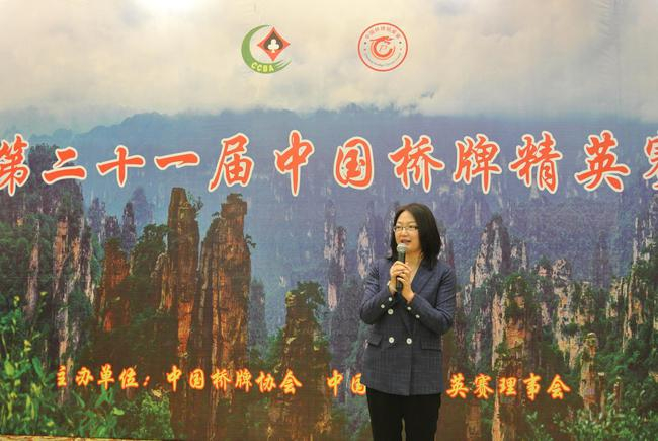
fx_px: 659
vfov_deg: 37.0
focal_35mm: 36
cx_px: 329
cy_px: 220
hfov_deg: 53.1
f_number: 4
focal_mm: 13.6
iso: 800
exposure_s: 1/15
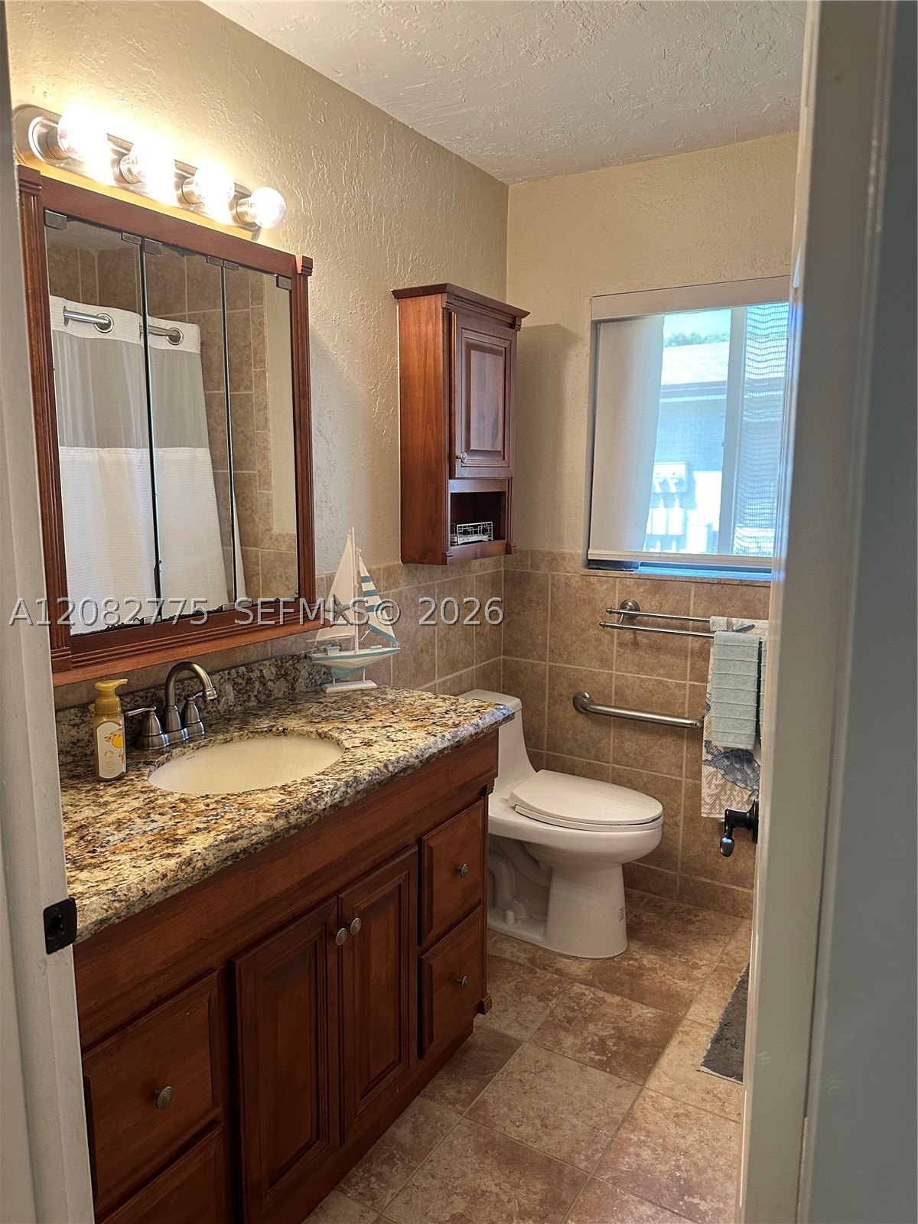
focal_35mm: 24
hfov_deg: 56.8
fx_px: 849
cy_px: 612
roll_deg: -0.5
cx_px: 459
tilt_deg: -8.8
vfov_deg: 71.6
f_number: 1.78
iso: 200
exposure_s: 1/60
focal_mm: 6.86
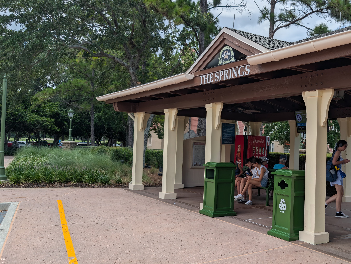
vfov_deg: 37.8
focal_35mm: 38
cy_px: 133
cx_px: 268
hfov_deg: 46.9
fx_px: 386
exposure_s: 1/1332
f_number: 1.68
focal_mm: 6.9
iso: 19
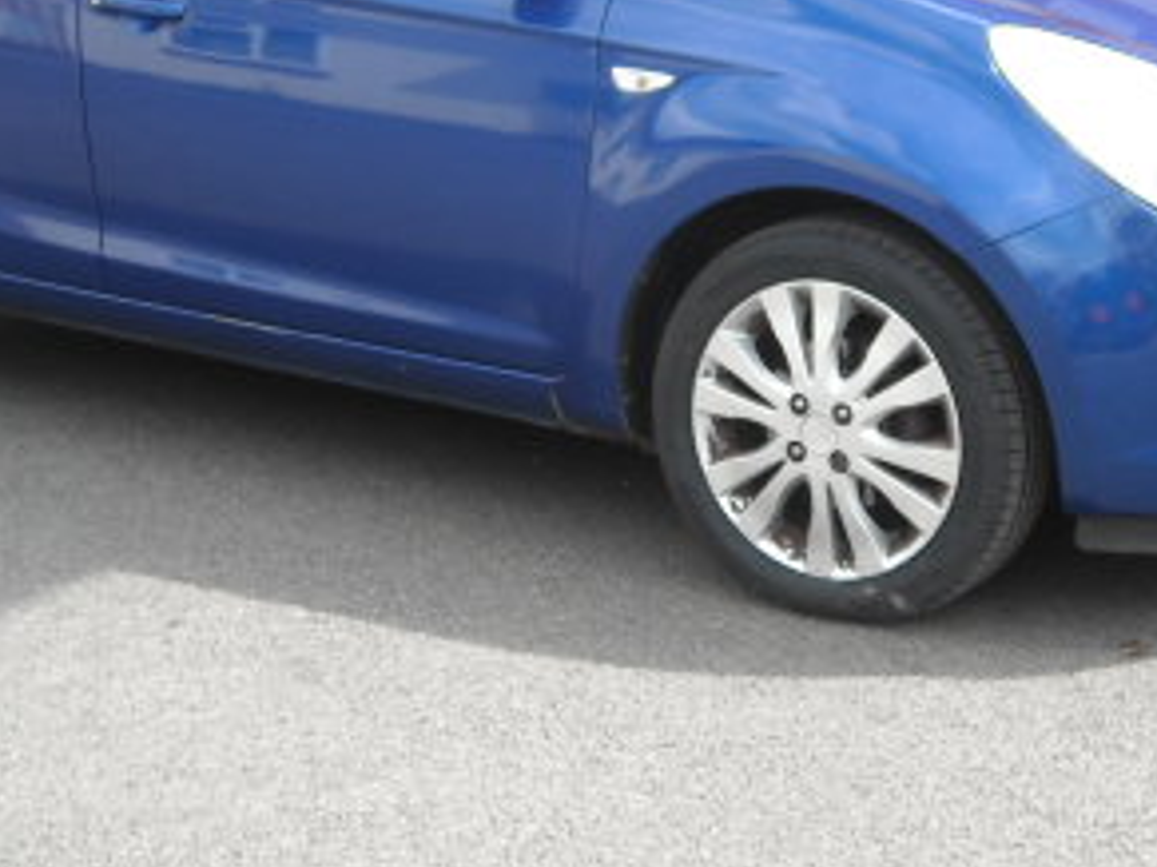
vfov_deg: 19.0
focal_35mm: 77
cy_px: 195
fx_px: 2573
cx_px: 596
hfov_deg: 25.3
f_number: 2.8
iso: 64
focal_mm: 5.7
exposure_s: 1/272
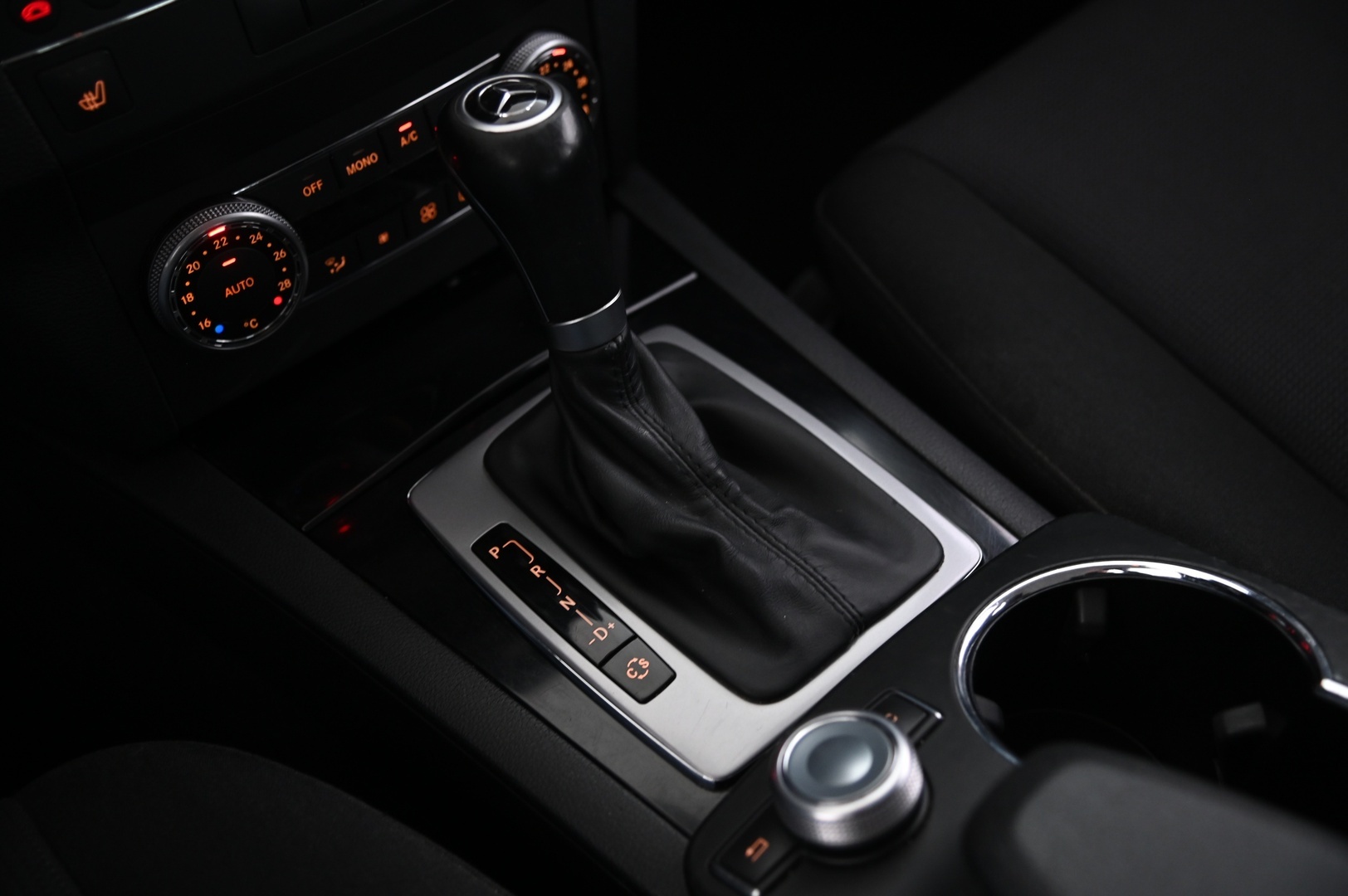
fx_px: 1646
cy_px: 448
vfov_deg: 30.5
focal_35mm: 44
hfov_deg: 44.5
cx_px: 674
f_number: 4
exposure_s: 1/13
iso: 2000
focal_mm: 44
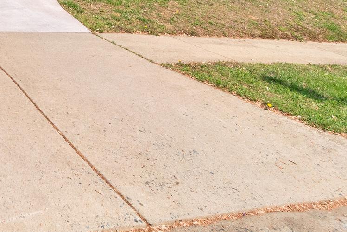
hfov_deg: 38.3
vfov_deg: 27.4
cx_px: -44
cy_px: -69
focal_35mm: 41
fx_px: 395
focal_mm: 10
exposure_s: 1/1250
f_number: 8
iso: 500
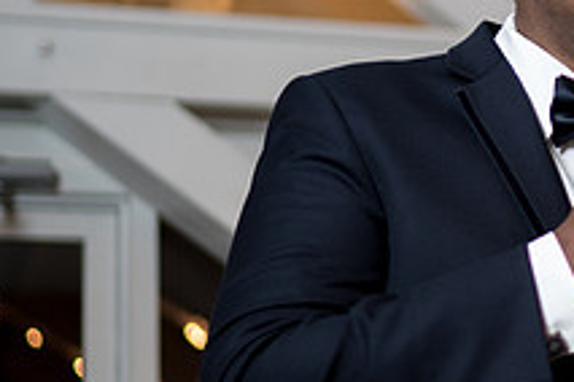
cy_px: 14
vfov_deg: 11.6
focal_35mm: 117
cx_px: 690
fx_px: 1865
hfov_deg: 16.7
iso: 250
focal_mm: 35
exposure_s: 1/200
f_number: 1.4
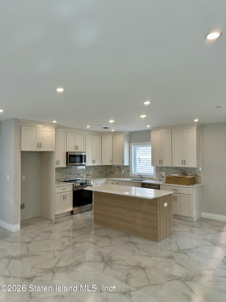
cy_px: 151
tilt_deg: +2.7
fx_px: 209
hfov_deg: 56.8
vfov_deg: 71.6
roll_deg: -0.5
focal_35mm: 24
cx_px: 113
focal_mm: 6.86
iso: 80
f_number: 1.78
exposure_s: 1/337
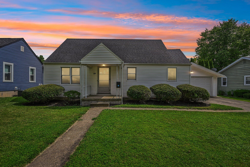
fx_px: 122
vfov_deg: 68.9
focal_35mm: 18
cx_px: 125
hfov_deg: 91.6
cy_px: 84
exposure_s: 1/2000
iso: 400
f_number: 4
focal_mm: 17.5
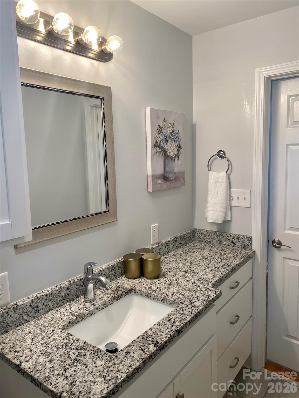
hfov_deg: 53.1
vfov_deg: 67.3
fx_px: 299
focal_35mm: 26
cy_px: 199
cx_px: 150
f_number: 1.8
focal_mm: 4.25
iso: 80
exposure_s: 1/120
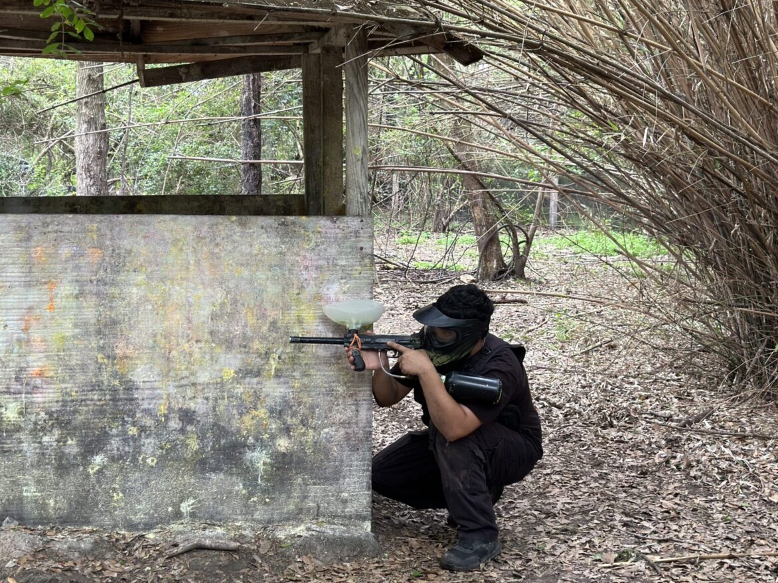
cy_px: 257
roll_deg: -1.2
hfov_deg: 32.6
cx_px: 447
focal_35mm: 59
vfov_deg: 24.8
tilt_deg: -4.7
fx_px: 1326
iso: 125
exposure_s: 1/60
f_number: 1.78
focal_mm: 6.86
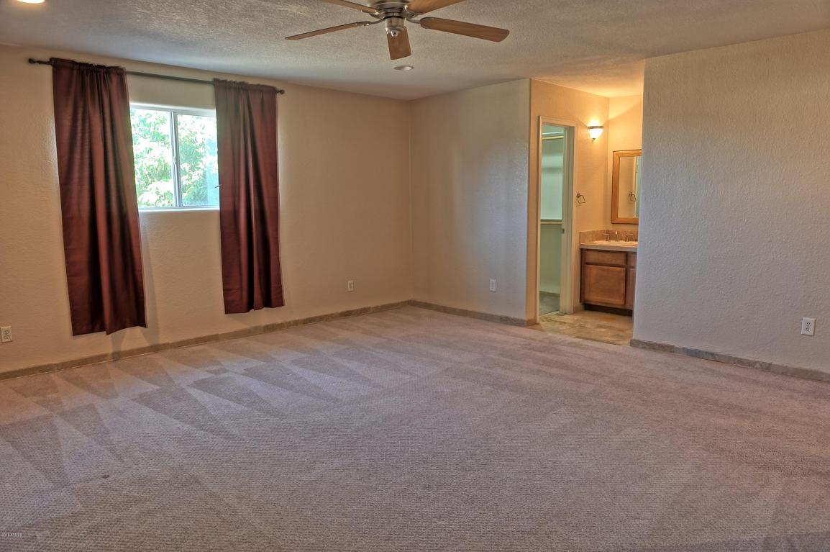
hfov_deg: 73.8
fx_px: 553
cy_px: 276
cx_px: 415
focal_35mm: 24
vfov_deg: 53.0
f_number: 9
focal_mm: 24
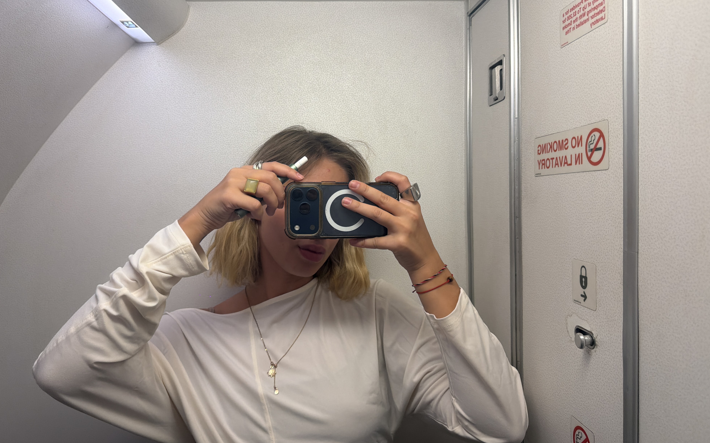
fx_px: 503
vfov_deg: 47.6
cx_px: 349
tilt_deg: +1.1
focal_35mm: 26
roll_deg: +2.2
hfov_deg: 70.4
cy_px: 208
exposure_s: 1/201
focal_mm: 6.76
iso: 200
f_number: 1.78
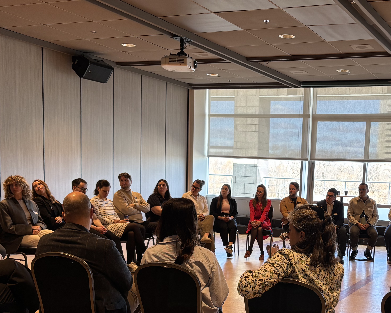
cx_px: 298
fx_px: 567
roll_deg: -1.9
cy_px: 234
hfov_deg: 37.0
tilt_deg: -6.2
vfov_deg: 30.3
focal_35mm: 49
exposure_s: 1/100
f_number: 1.6
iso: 80
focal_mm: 5.96
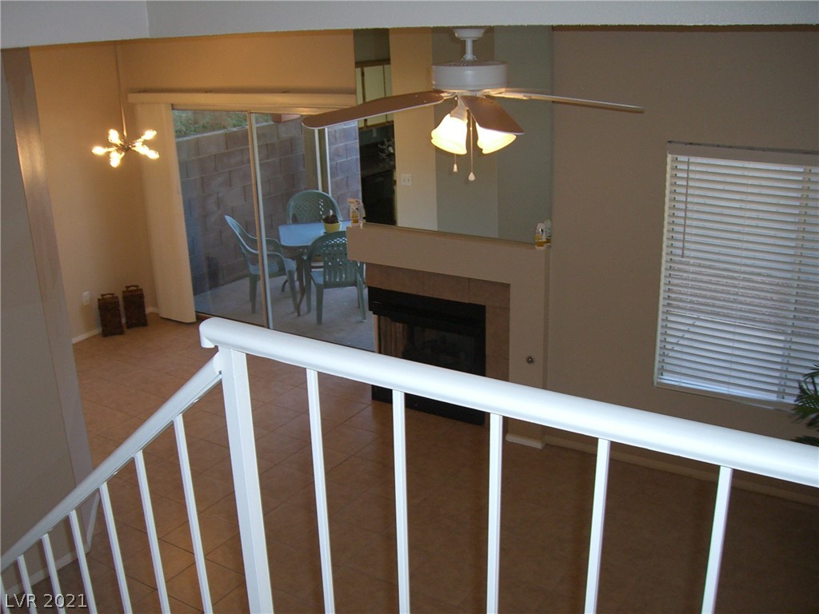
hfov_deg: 49.0
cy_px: 307
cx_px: 410
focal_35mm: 38
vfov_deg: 37.7
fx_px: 899
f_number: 2.7
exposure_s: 1/60
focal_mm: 6.2
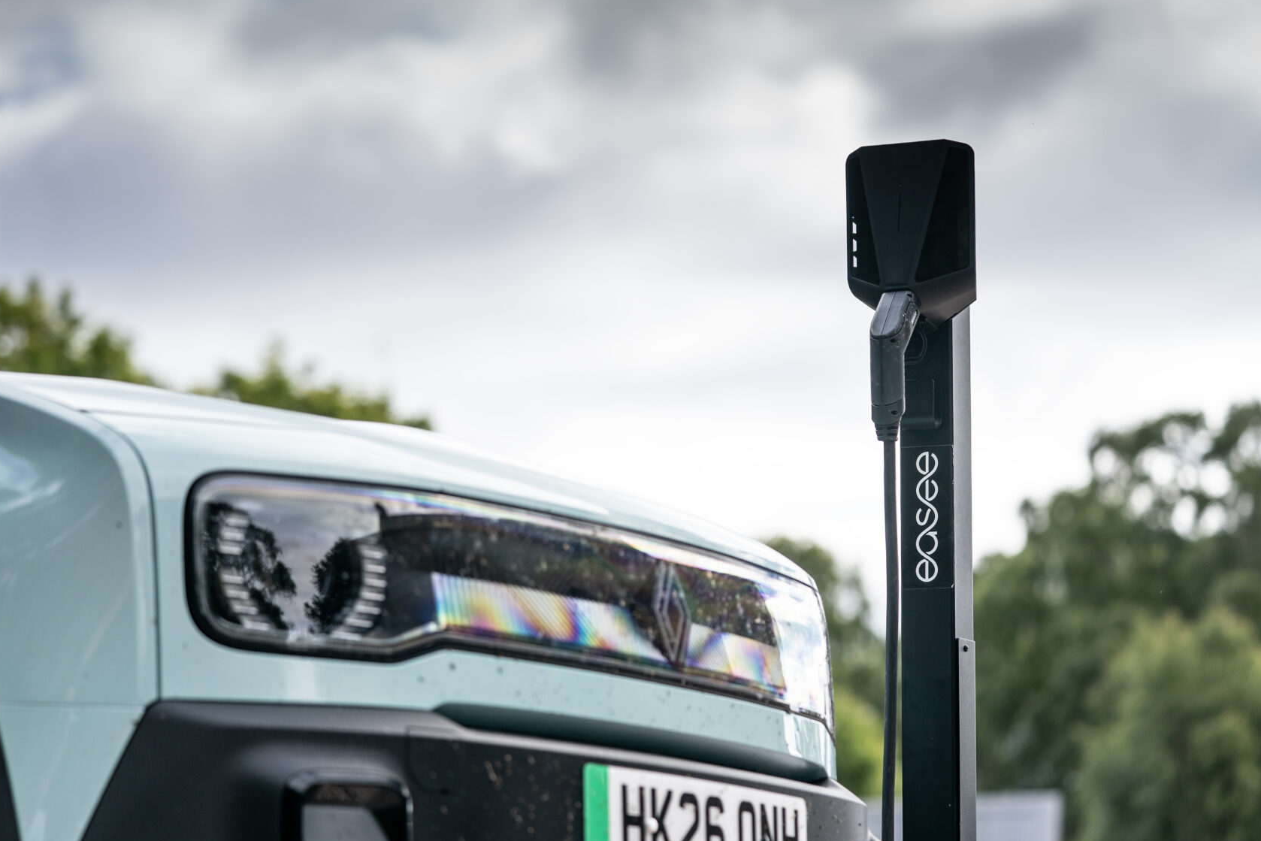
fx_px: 3888
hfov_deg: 18.4
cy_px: 454
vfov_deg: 12.3
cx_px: 615
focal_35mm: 111
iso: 200
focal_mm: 97
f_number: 2.8
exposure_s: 1/500
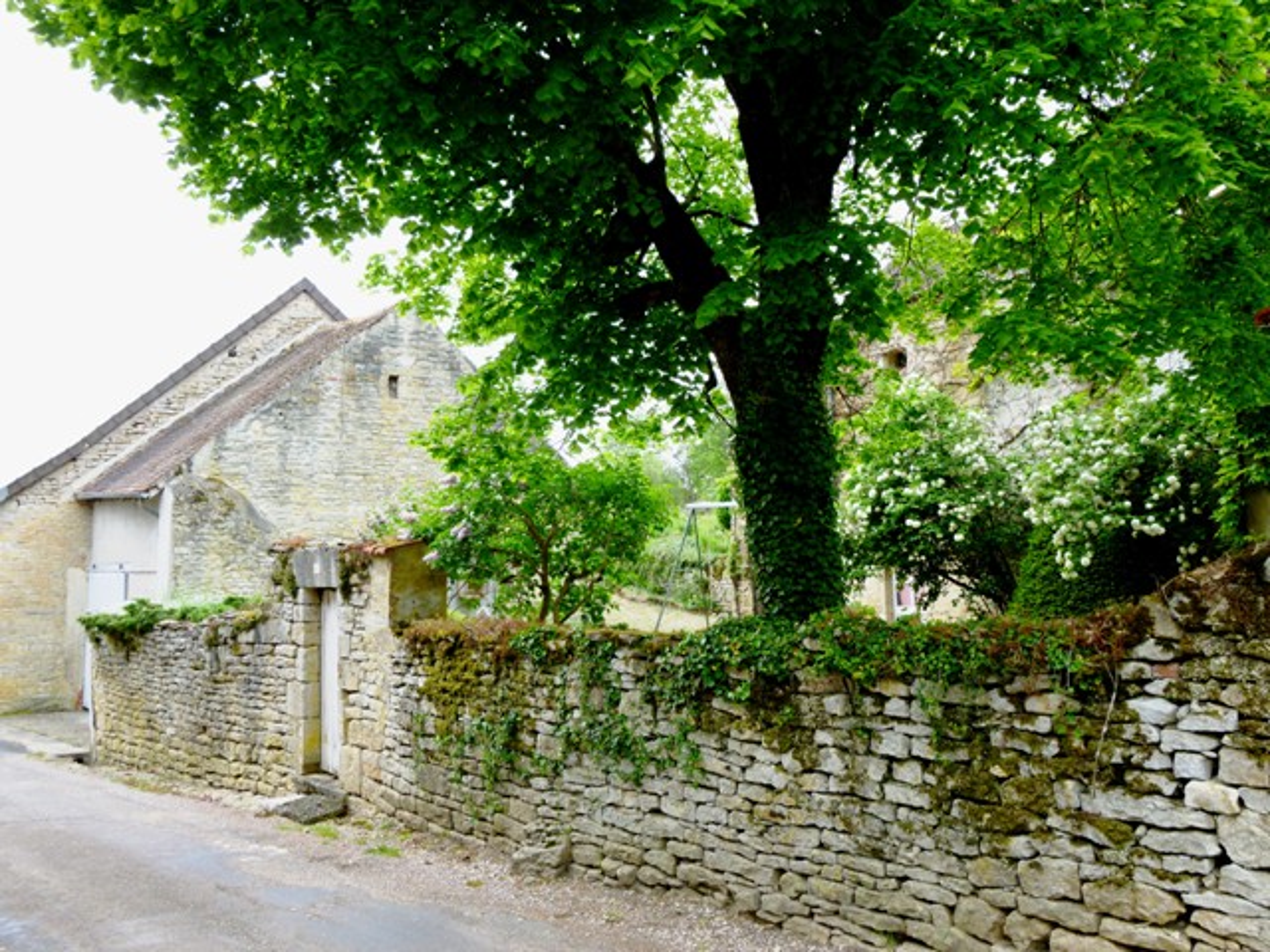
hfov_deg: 58.4
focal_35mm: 31
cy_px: 476
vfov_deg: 45.4
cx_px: 635
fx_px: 1137
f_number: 3.4
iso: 100
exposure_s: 1/125
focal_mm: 5.6
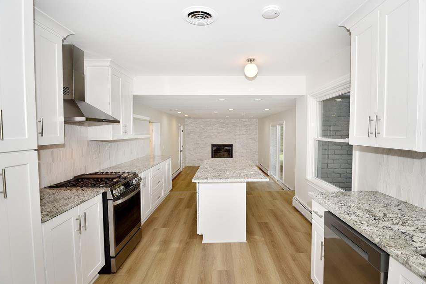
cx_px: 223
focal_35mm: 18
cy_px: 143
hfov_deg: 89.9
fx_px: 213
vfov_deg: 67.4
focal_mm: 17
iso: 125
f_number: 7.1
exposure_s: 1/60
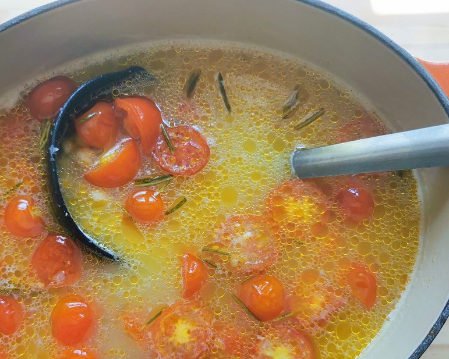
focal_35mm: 41
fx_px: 545
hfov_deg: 44.5
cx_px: 175
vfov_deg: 35.9
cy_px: 258
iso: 50
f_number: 1.6
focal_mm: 5.56
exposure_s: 1/301
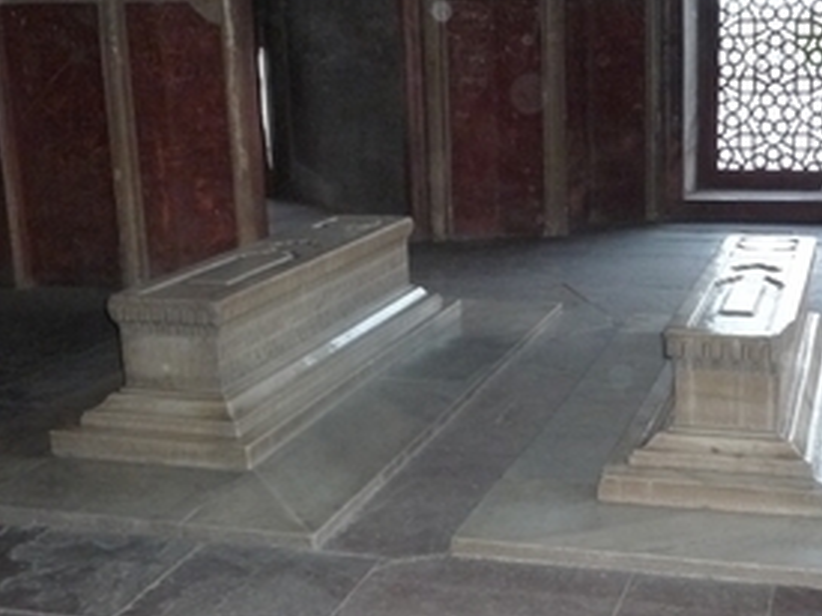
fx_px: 1211
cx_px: 565
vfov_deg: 28.5
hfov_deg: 37.0
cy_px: 299
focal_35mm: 51
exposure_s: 1/8
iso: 400
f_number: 3.3
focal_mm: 4.7
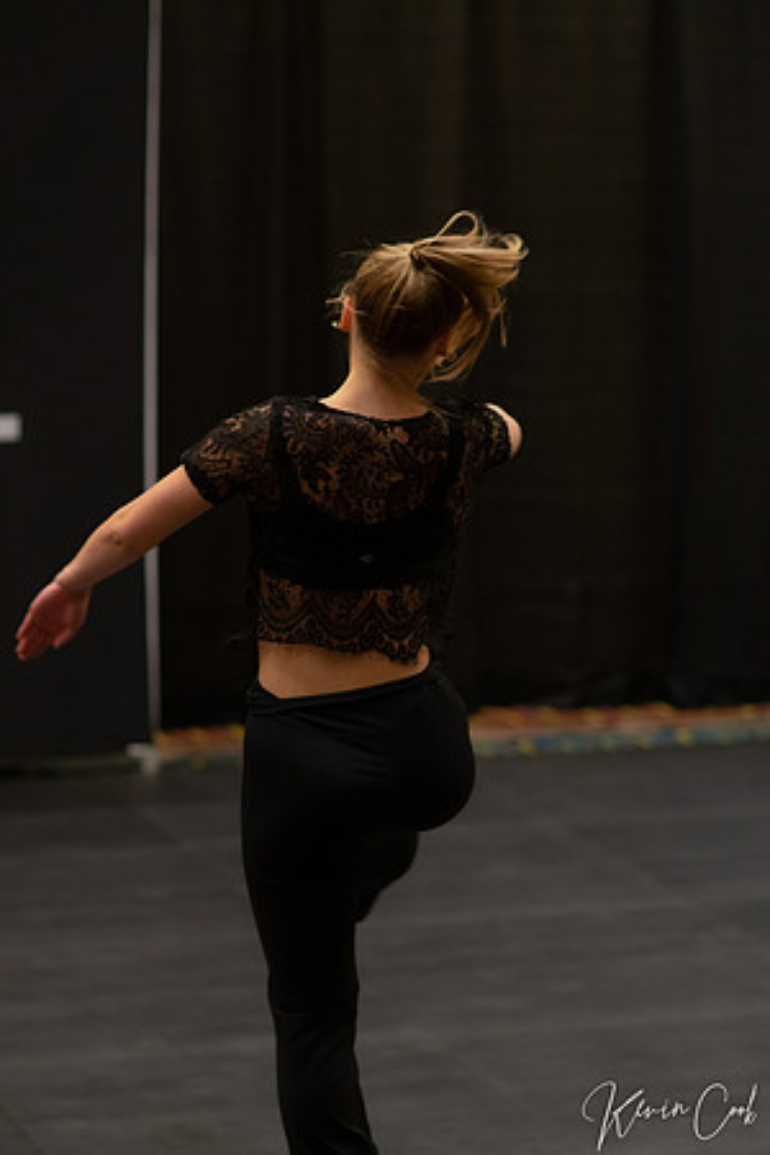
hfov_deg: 10.8
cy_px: 578
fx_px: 4074
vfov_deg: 16.1
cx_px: 385
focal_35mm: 127
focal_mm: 85
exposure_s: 1/640
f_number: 2
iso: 1250
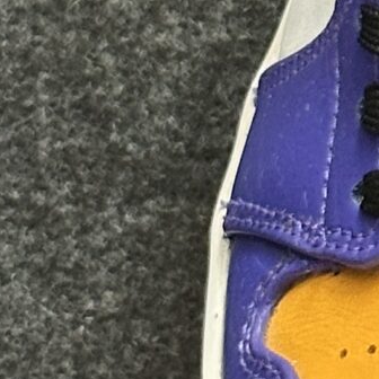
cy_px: -2
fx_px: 4001
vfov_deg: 5.4
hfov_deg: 5.3
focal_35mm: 323
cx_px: 822
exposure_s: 1/33
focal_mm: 6.86
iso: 400
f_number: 1.78
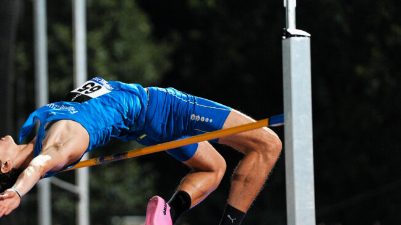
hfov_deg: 8.3
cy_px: 142
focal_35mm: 261
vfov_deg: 4.7
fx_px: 2775
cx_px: 127
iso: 4000
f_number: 2.8
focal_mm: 158
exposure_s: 1/1000
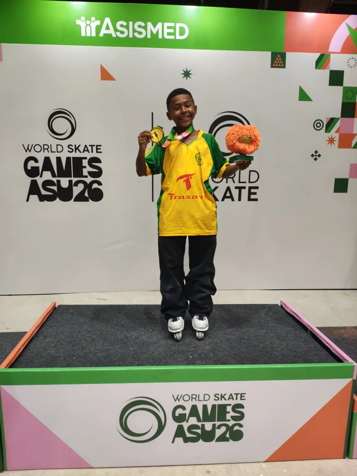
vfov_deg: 69.4
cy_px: 238
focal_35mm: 25
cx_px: 178
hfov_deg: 54.9
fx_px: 344
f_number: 1.4
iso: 220
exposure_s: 1/120
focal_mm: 5.9
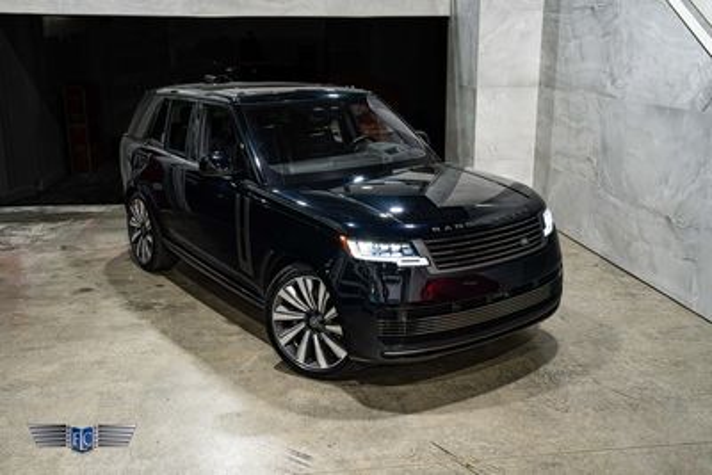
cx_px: 356
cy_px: 238
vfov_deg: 36.0
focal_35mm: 37
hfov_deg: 51.9
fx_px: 732
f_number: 5
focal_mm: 37
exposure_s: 1/60
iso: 1600
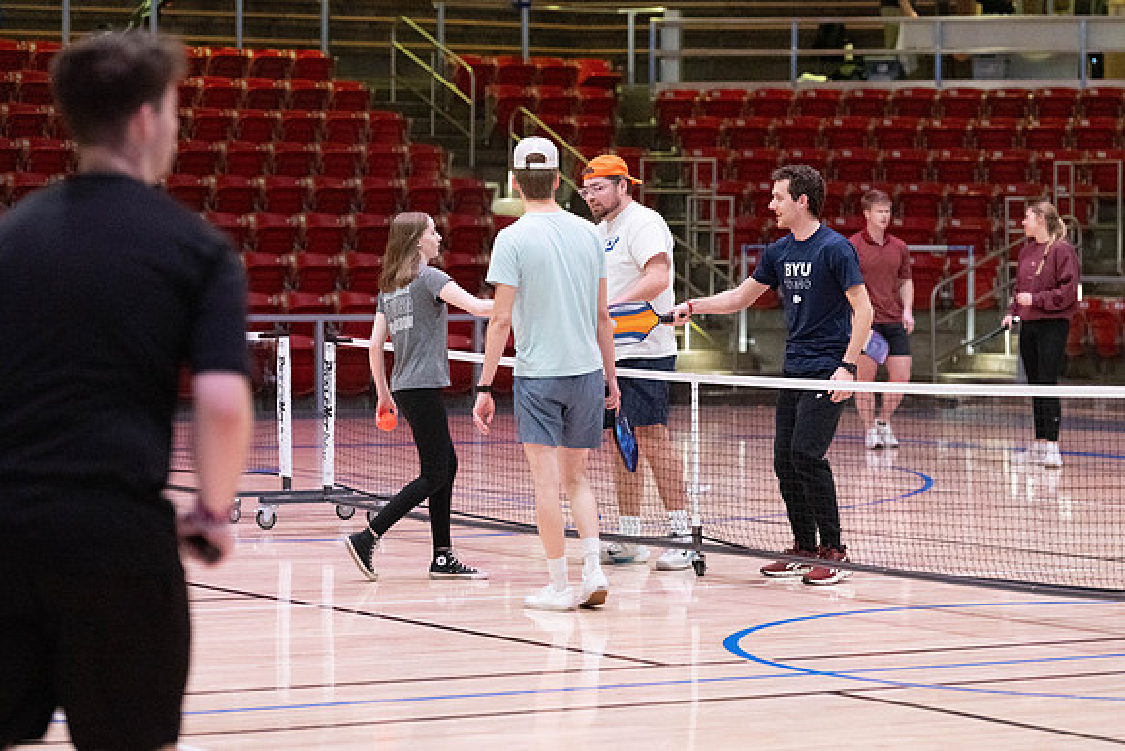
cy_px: 366
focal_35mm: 127
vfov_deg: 10.8
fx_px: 3974
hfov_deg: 16.1
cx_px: 639
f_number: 2.8
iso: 5000
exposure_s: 1/500
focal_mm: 112
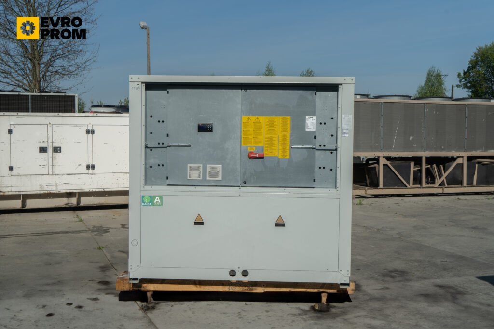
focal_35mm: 40
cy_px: 164
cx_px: 247
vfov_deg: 33.4
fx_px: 549
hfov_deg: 48.5
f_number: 8
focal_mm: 40
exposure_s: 1/200
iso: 100
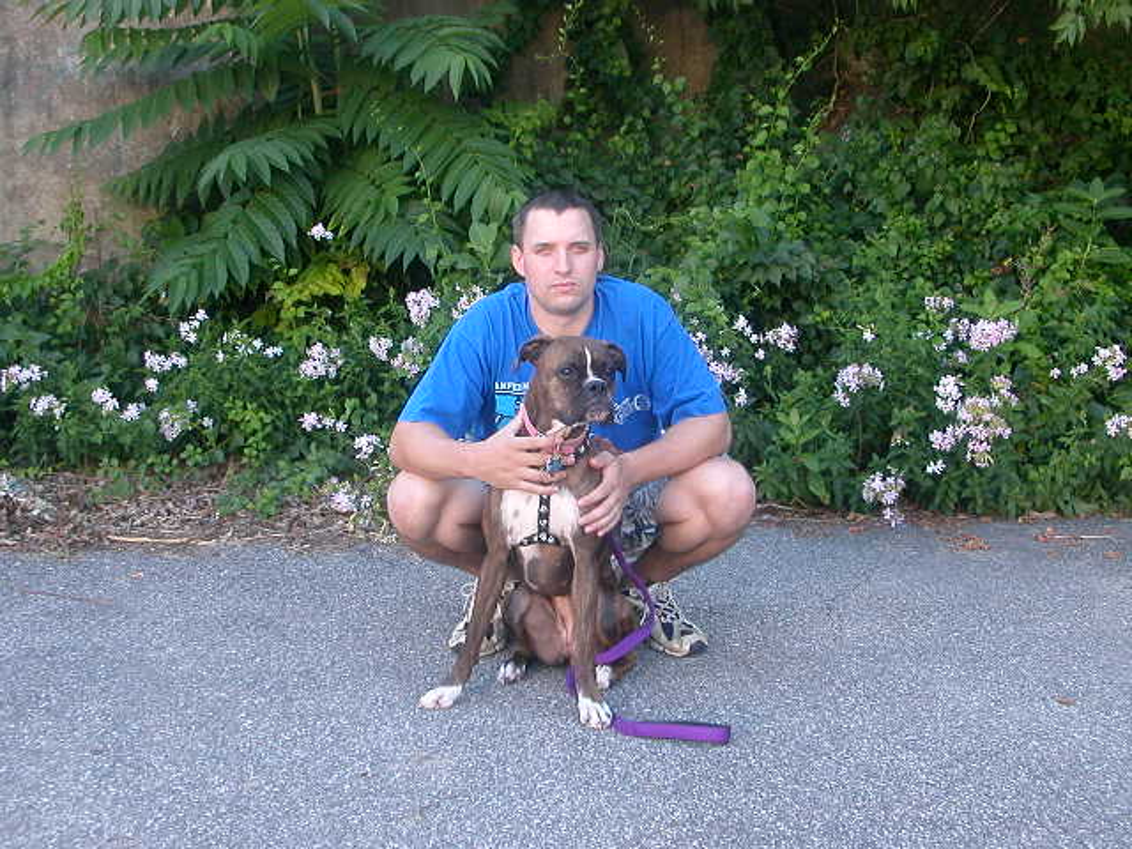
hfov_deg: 38.9
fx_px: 1602
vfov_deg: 29.7
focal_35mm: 49
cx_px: 566
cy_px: 424
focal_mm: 7.5
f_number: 3.2
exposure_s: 1/70.9
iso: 100
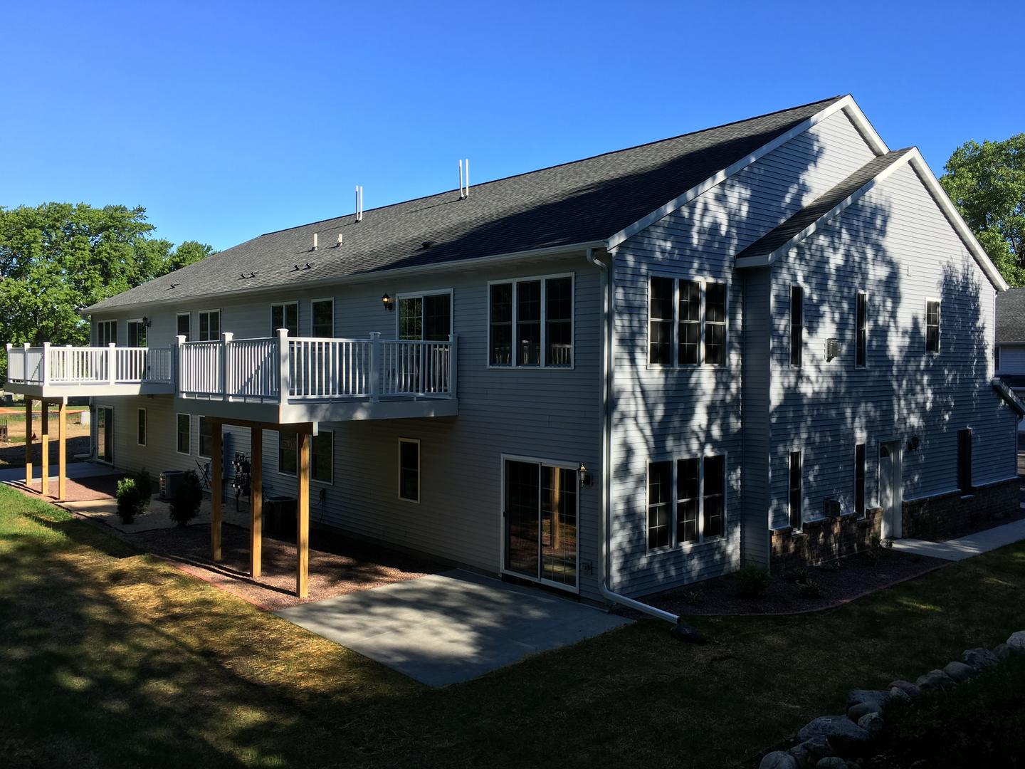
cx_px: 512
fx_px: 859
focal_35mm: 29
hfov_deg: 61.7
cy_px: 384
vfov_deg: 48.2
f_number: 2.2
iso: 25
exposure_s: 1/1012
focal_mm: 4.15
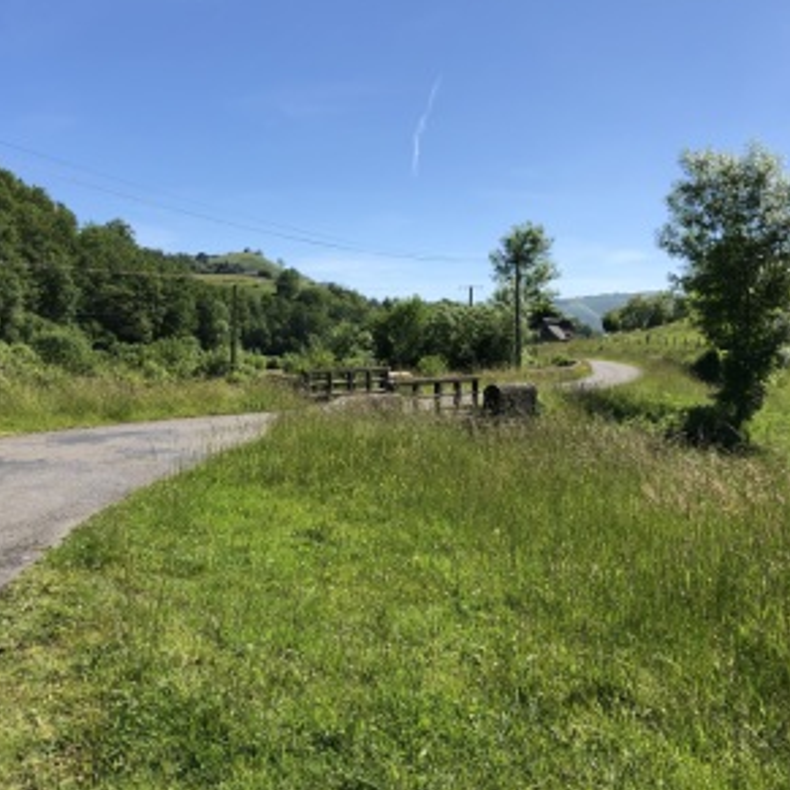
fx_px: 878
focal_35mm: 34
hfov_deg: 48.4
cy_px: 388
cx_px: 358
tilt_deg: -4.2
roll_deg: +0.0
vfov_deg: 48.4
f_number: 1.8
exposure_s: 1/1845
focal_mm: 4
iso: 20
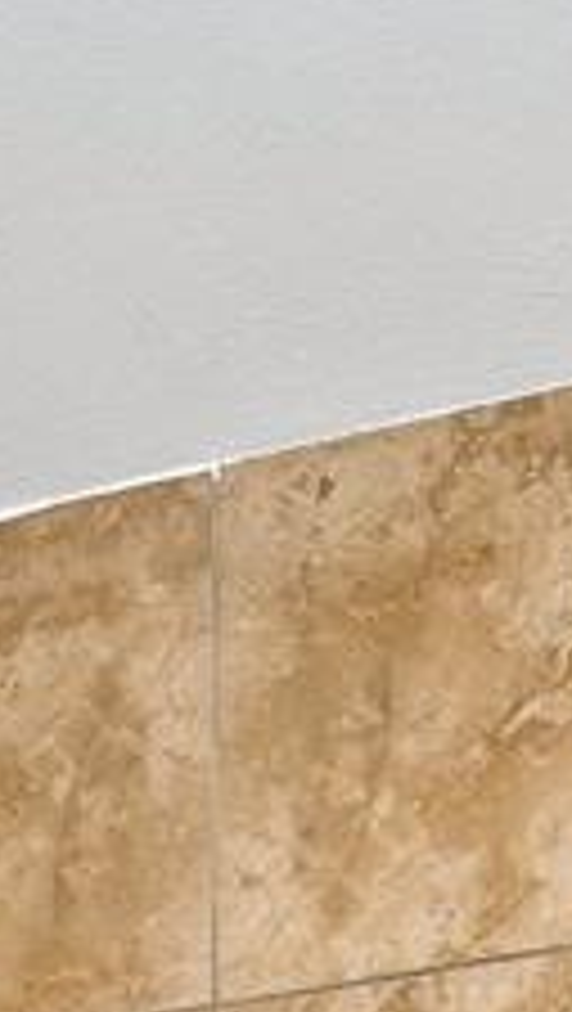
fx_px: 2555
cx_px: 198
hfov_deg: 12.8
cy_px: 2451
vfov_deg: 14.4
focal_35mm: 95
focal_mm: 17
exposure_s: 1/13
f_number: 10
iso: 400
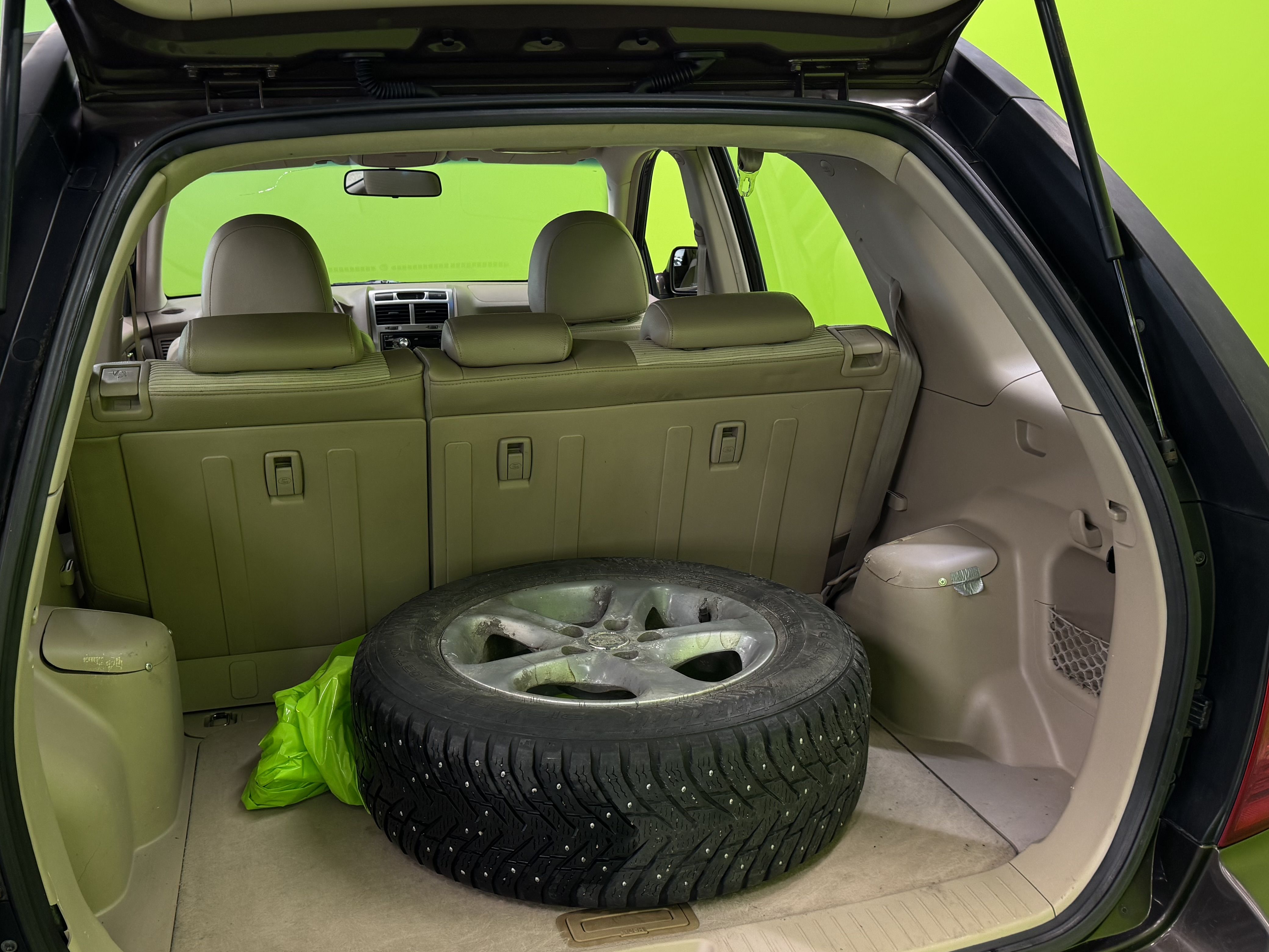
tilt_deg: -18.6
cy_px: 566
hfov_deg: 55.2
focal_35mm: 33
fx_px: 1210
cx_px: 569
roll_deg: +1.5
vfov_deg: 42.8
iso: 160
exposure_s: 1/50
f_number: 1.78
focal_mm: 6.76
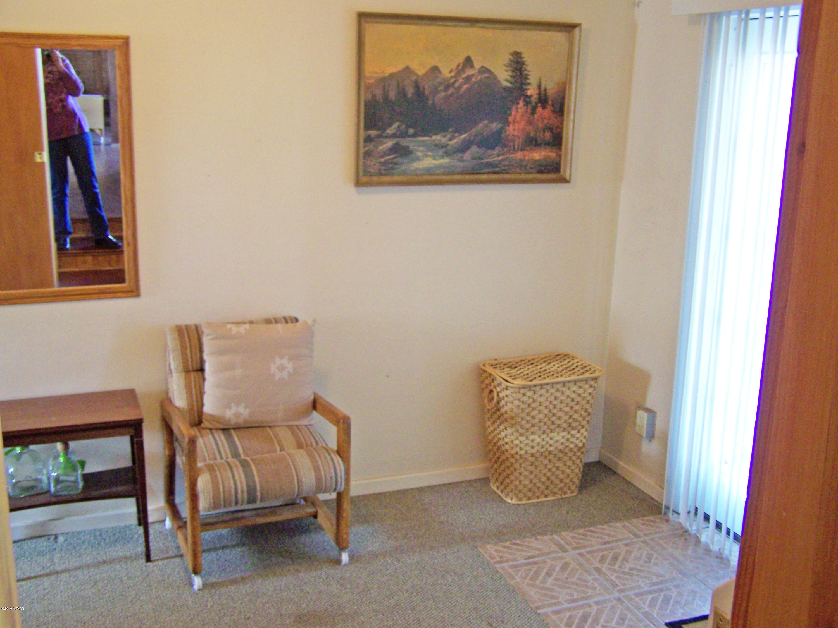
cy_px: 314
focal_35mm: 38
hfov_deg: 49.0
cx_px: 419
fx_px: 920
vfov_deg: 37.7
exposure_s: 1/10
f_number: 2.8
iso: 160
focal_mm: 6.3
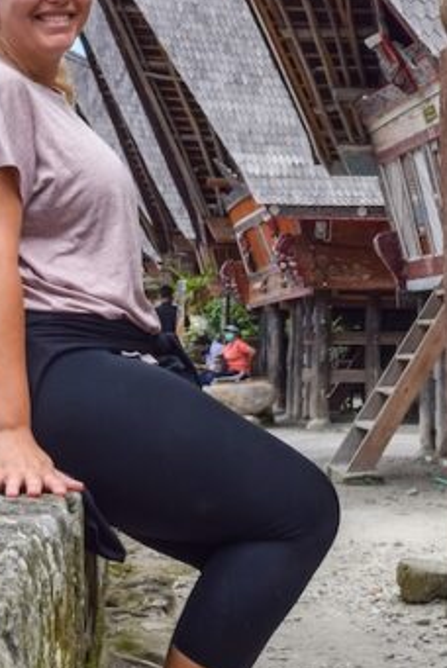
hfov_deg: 13.8
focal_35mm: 99
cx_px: 264
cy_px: -135
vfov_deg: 19.4
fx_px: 1840
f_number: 10
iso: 200
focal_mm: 22
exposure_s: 1/400
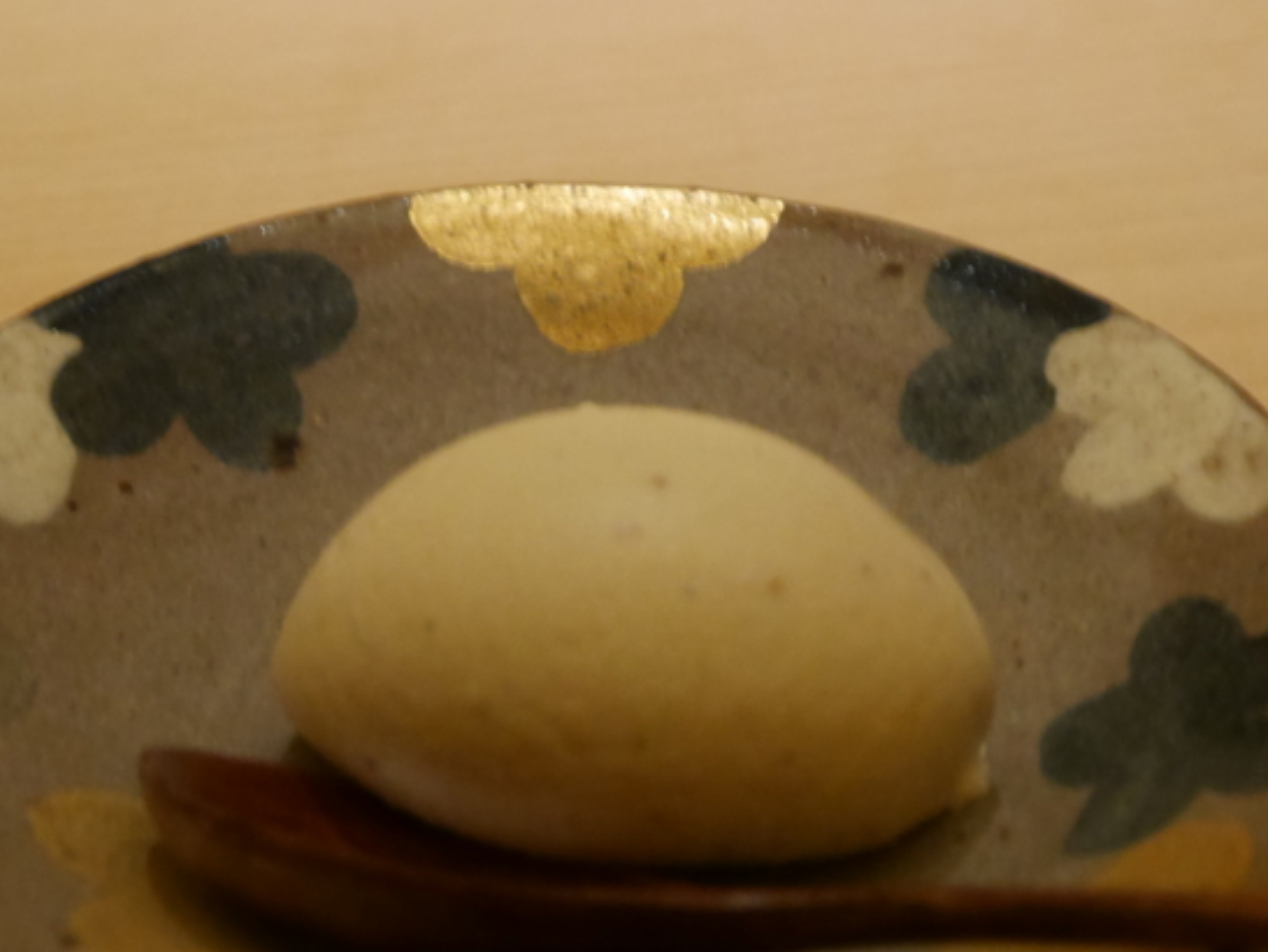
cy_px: 596
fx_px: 3115
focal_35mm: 85
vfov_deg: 17.4
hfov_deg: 23.0
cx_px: 669
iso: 3200
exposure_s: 1/15
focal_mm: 29
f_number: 5.5
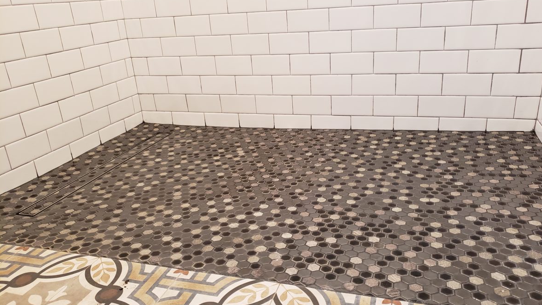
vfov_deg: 40.2
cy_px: 151
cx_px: 276
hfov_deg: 66.1
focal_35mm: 29
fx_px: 417
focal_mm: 4.3
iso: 250
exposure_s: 1/60
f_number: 1.5
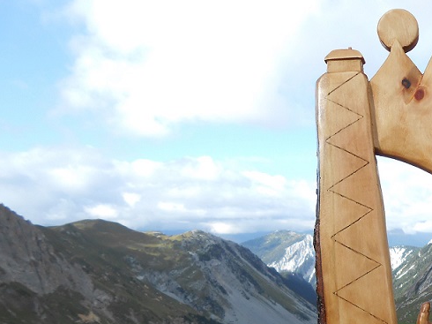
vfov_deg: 29.7
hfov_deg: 37.7
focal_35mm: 47
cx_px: 390
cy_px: 286
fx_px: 586
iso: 100
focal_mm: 4.6
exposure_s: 1/400
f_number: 3.5
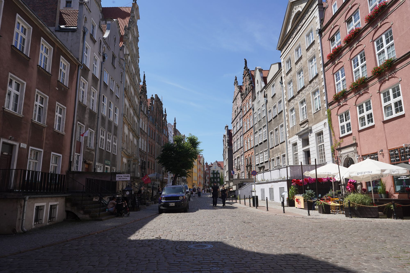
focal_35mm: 24
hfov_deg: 73.7
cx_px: 205
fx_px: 273
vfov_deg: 53.1
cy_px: 136
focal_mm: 24
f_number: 14
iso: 100
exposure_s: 1/100
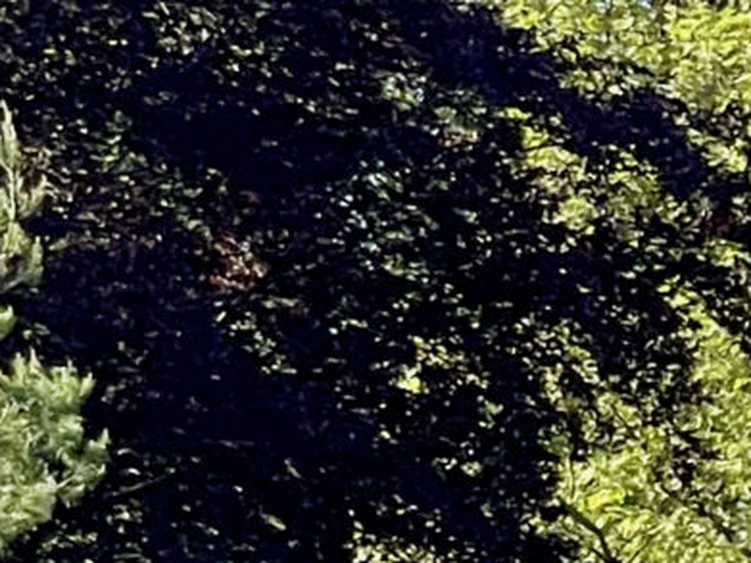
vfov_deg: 3.5
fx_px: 9087
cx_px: 2034
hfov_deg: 4.6
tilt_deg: +2.0
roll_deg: +2.3
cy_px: 1672
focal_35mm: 419
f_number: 2.2
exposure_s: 1/449
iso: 20
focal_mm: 7.5
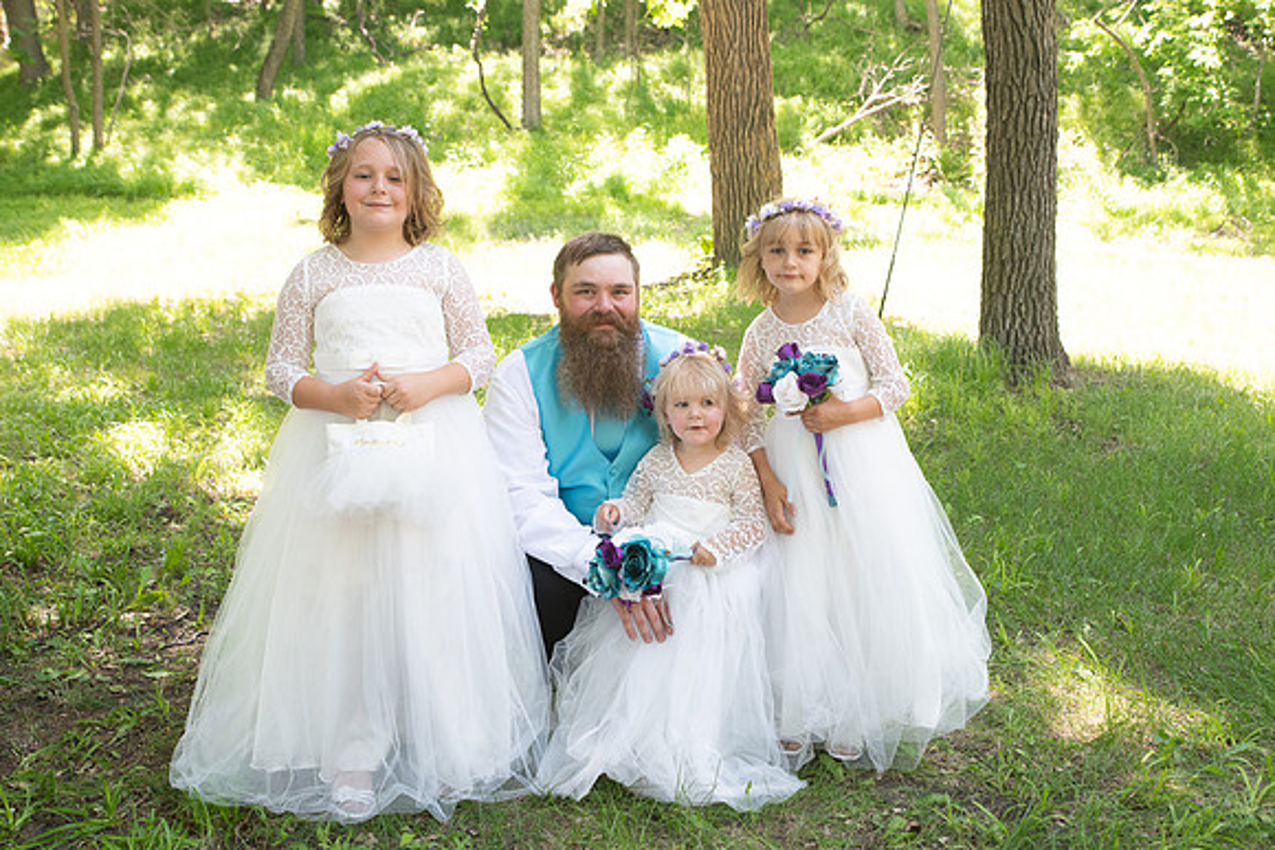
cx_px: 638
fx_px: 1428
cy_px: 389
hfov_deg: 48.1
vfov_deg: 33.2
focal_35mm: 40
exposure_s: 1/125
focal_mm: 32
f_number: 5
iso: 250
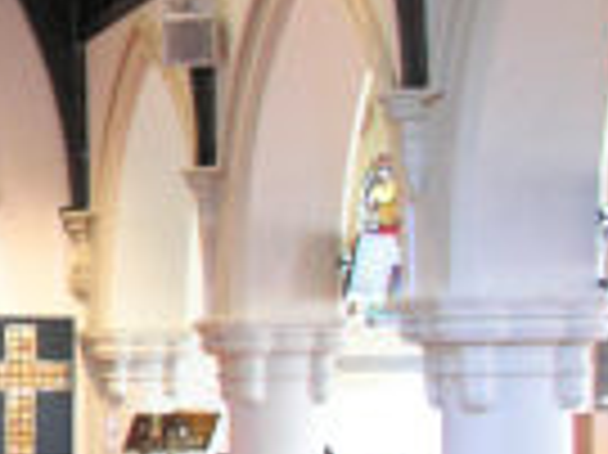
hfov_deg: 15.0
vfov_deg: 12.4
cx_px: -387
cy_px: 294
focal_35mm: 119
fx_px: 2088
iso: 168
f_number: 2.8
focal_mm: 8.9
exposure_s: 1/3.7
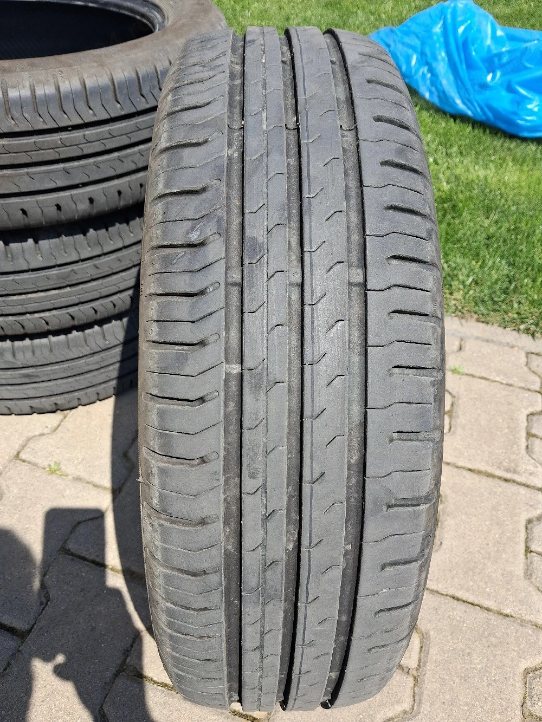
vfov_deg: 65.3
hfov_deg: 51.4
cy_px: 361
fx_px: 564
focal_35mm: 27
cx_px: 271
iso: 25
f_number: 1.8
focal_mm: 4
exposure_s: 1/333
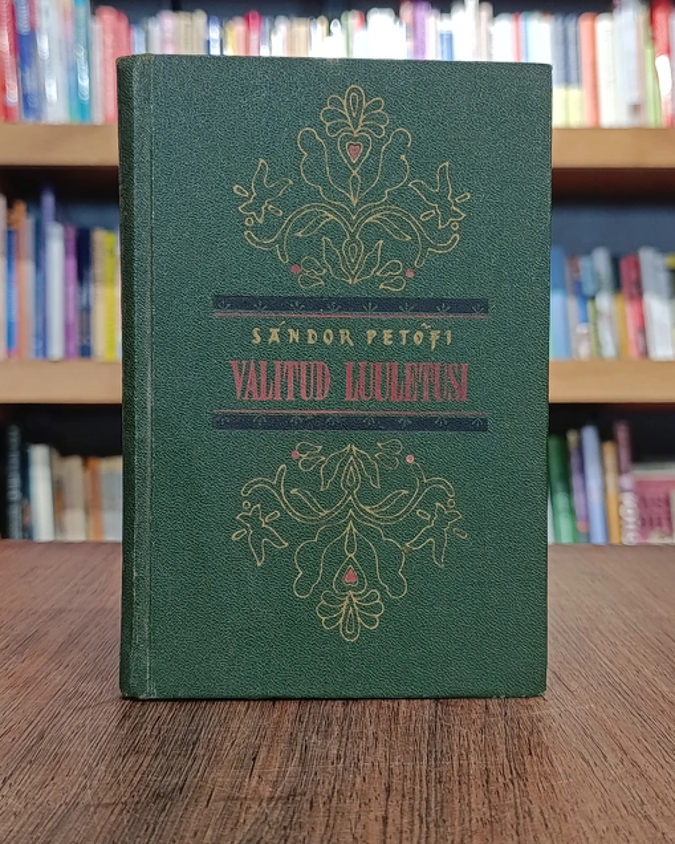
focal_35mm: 45
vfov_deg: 41.1
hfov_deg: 33.4
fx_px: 1123
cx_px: 339
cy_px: 405
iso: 496
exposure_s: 1/100
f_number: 1.65
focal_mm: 6.11
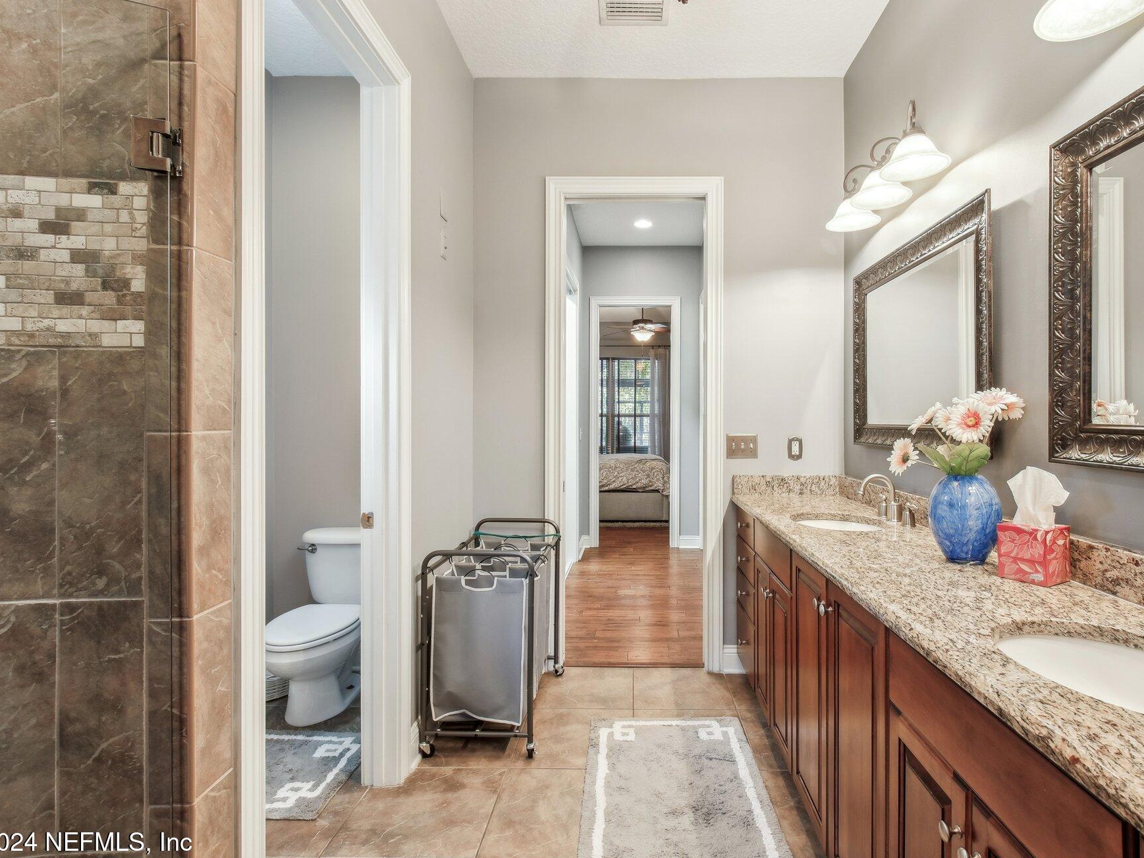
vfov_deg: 74.7
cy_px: 434
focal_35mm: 17
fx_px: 562
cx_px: 634
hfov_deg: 90.7
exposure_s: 1/2.5
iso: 400
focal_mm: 10
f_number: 8
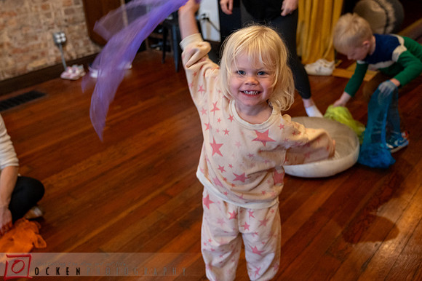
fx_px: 407
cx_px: 224
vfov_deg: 38.1
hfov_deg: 54.8
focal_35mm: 35
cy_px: 142
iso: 3200
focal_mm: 31.5
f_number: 4
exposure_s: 1/125
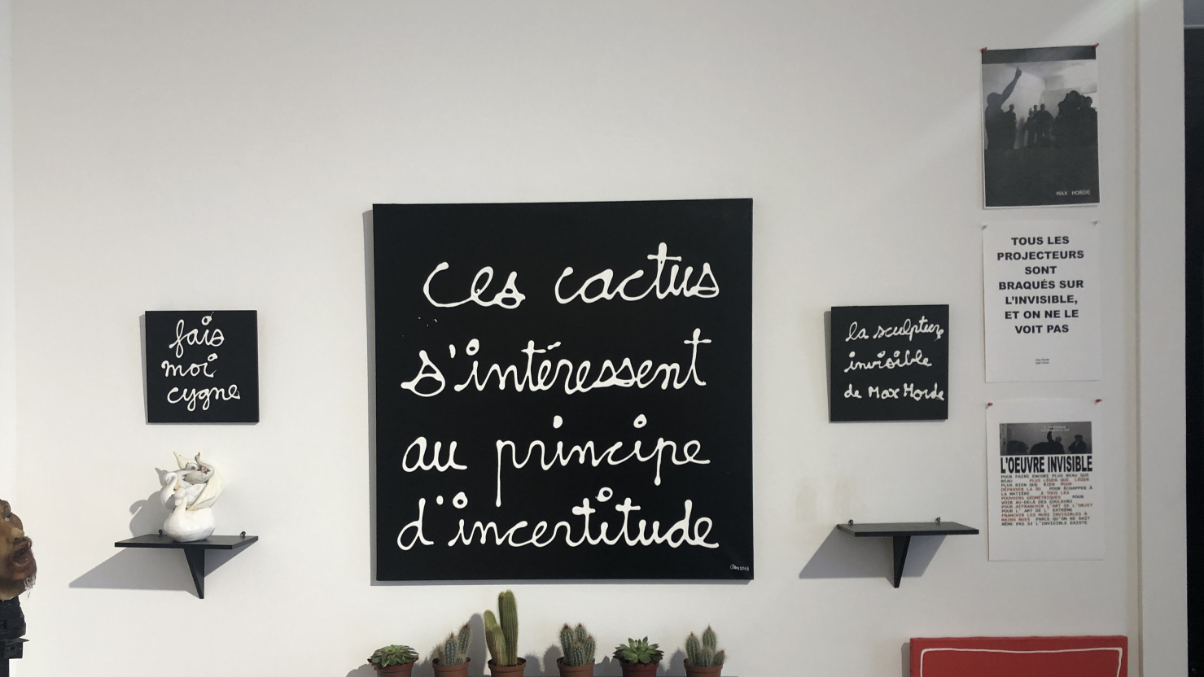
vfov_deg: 35.4
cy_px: 426
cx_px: 579
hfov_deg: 59.5
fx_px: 1054
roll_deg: -0.9
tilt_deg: +0.0
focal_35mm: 33
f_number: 1.8
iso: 32
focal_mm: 3.99
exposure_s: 1/20
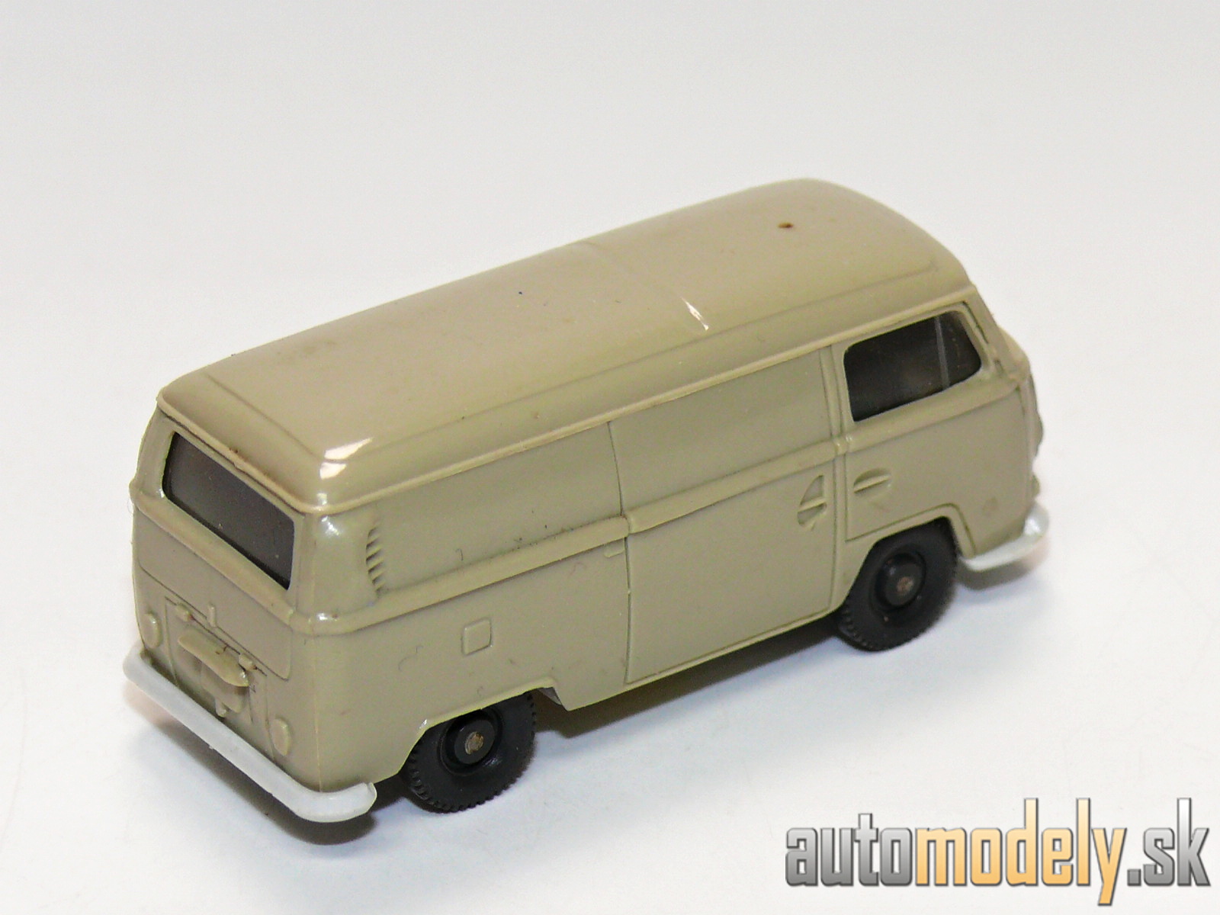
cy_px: 458
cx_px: 610
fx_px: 5322
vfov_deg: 9.8
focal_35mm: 151
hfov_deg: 13.1
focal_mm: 18
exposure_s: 1/30
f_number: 4
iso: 100
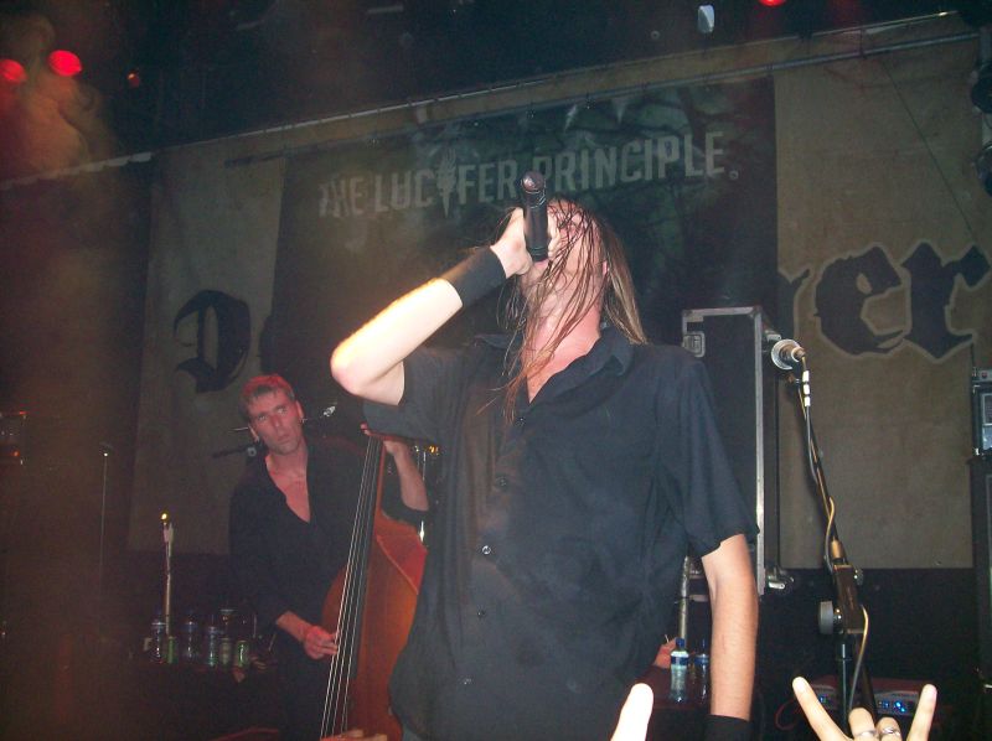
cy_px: 370
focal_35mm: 36
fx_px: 1030
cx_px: 496
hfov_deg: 51.4
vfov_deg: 39.6
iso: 140
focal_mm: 6
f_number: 2.7
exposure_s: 1/64
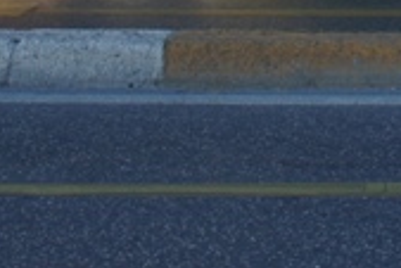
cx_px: 467
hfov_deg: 12.9
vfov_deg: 8.2
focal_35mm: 156
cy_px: -353
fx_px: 1739
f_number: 8
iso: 200
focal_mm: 22
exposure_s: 1/200
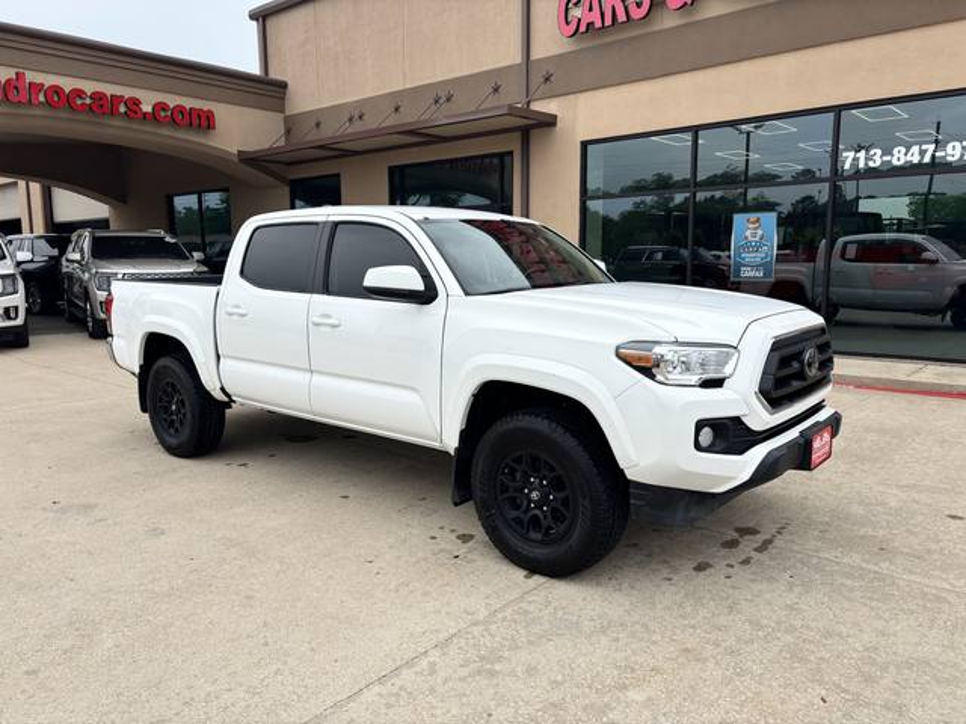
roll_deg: +0.0
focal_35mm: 26
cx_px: 483
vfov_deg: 53.1
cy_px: 362
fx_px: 726
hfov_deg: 67.3
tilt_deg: -8.2
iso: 50
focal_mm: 5.96
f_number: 1.6
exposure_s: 1/4630
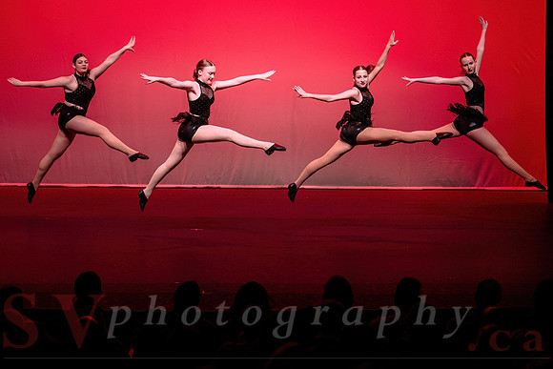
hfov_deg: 18.3
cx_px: 253
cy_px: 140
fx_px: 1719
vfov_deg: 12.2
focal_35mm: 112
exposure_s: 1/500
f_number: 2.8
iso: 1250
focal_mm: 90
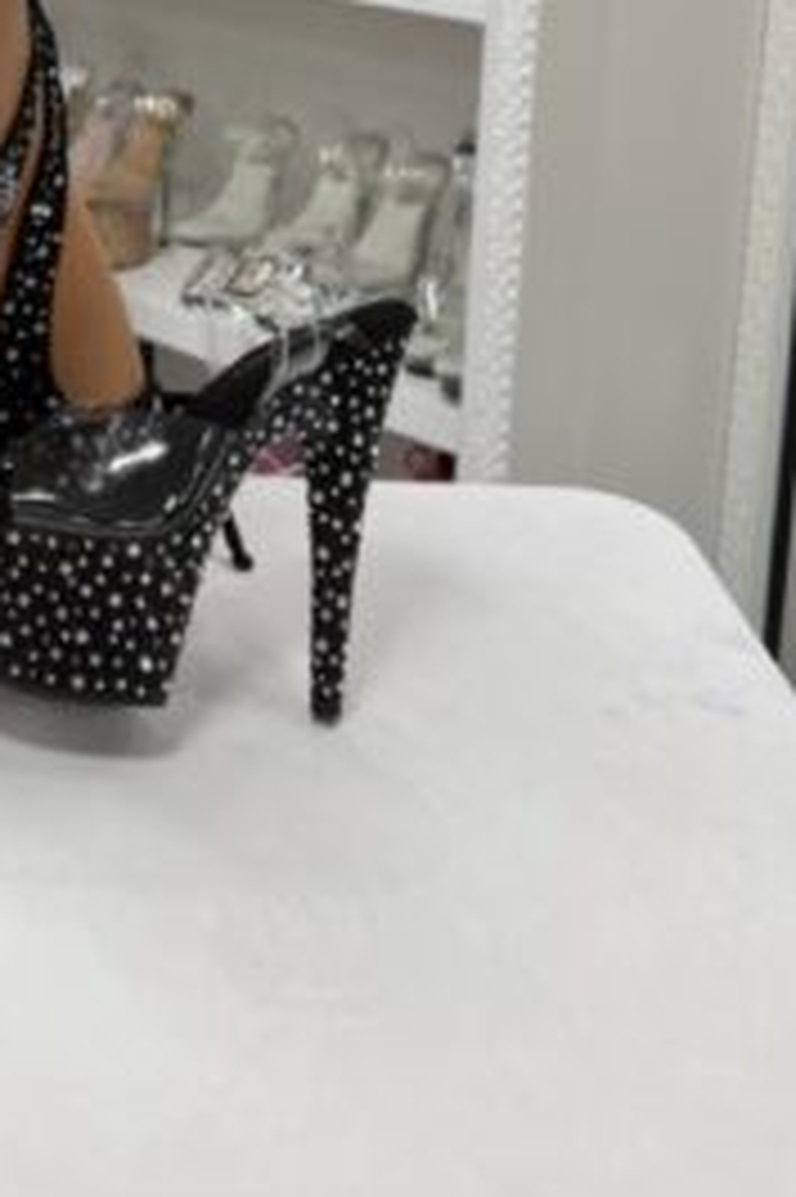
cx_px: -193
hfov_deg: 20.6
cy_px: -22
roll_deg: +0.7
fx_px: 2026
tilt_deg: -10.8
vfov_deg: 30.4
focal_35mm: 61
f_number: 1.5
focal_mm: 5.7
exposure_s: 1/60
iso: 80
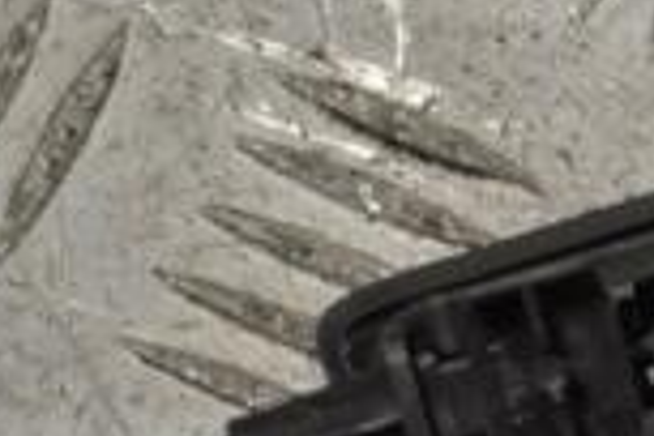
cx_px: 1086
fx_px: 5885
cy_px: 282
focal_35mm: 324
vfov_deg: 4.2
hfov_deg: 6.3
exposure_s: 1/100
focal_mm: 55
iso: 400
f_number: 5.6
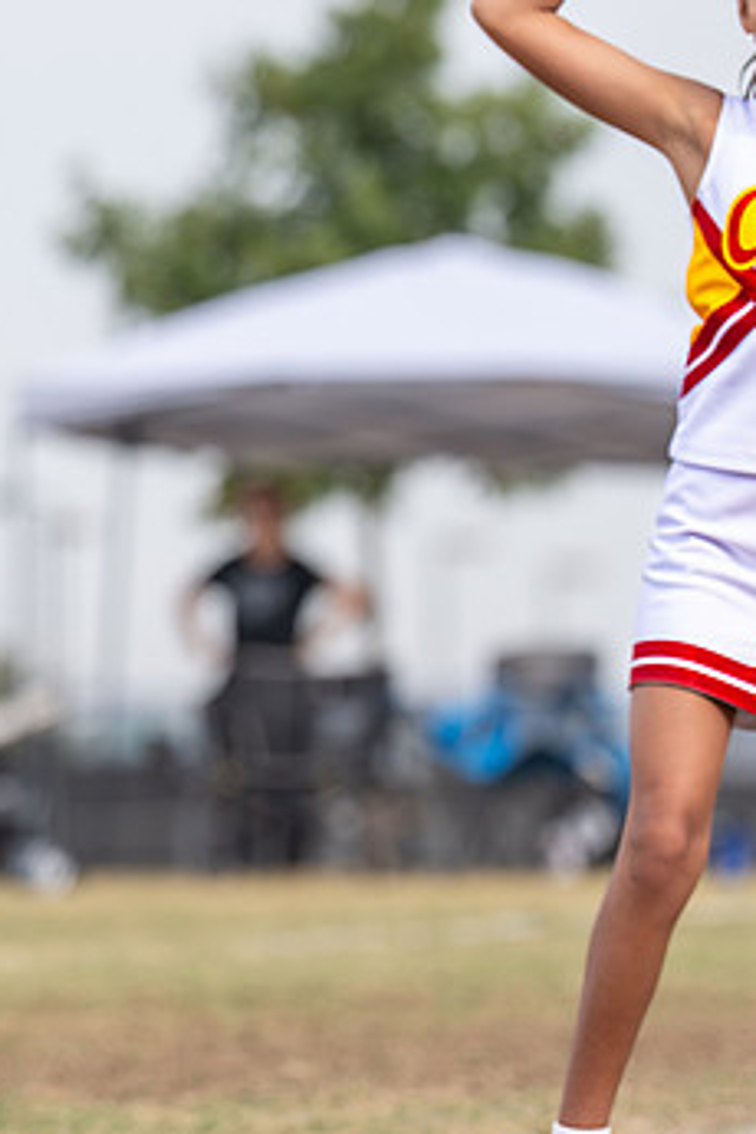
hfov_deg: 2.8
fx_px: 15497
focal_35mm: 492
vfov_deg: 4.2
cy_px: 474
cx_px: -231
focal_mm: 150
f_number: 2.8
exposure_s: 1/1600
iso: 160
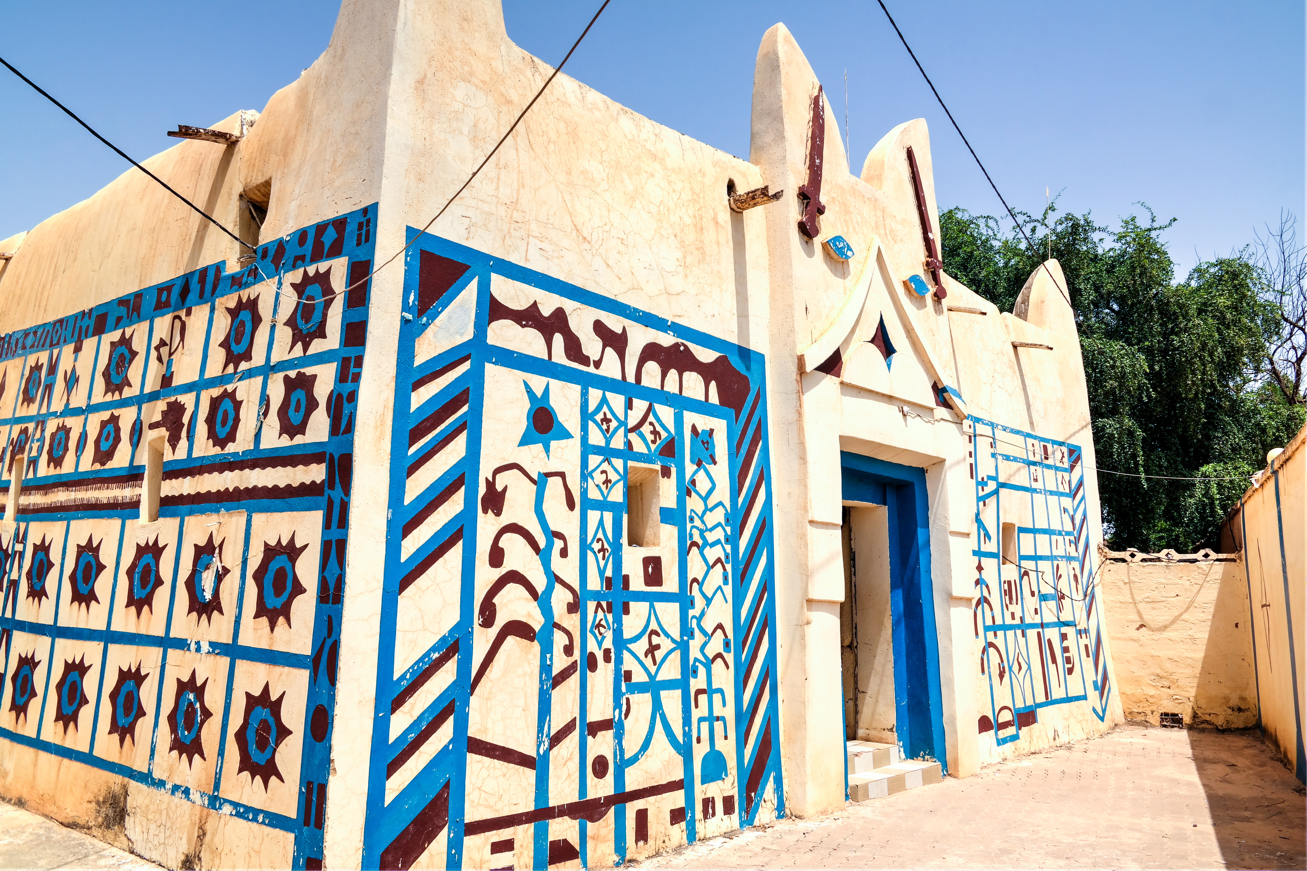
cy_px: 436
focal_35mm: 27
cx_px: 654
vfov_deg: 47.9
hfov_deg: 67.4
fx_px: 980
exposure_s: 1/500
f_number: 8
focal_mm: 18
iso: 100
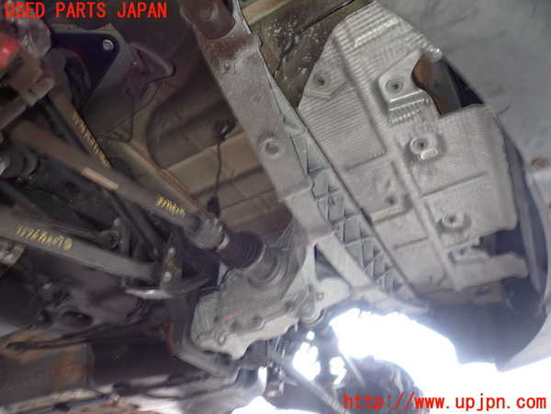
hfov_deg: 69.4
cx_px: 276
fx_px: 398
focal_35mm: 25
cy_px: 207
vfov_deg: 54.9
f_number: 2
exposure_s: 1/30
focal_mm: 4.5
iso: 320
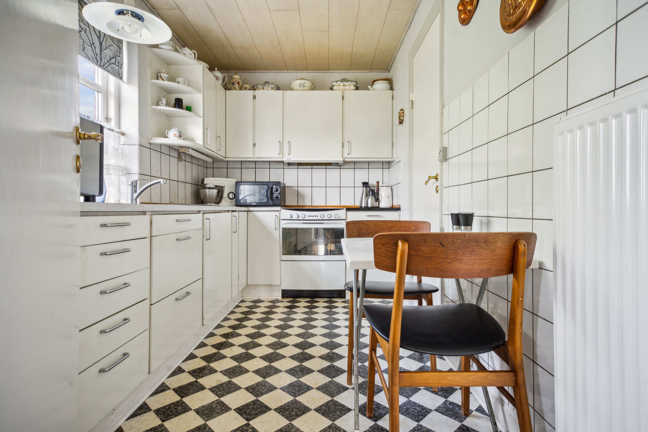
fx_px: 324
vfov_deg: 67.4
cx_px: 324
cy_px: 216
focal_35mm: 18
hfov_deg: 90.0
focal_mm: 18
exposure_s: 1/40
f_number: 8
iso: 1250
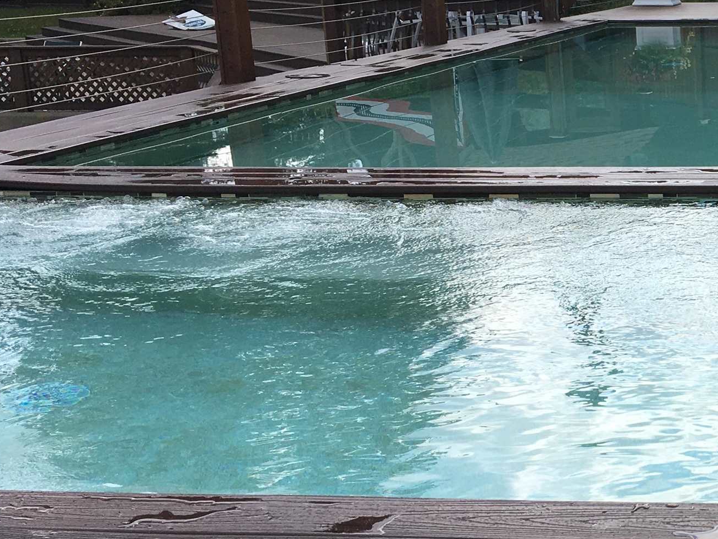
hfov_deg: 25.9
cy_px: 287
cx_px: 834
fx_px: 1411
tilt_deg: -15.6
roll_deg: +1.1
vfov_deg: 21.6
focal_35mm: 68
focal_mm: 4.15
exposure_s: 1/1479
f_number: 2.2
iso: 25
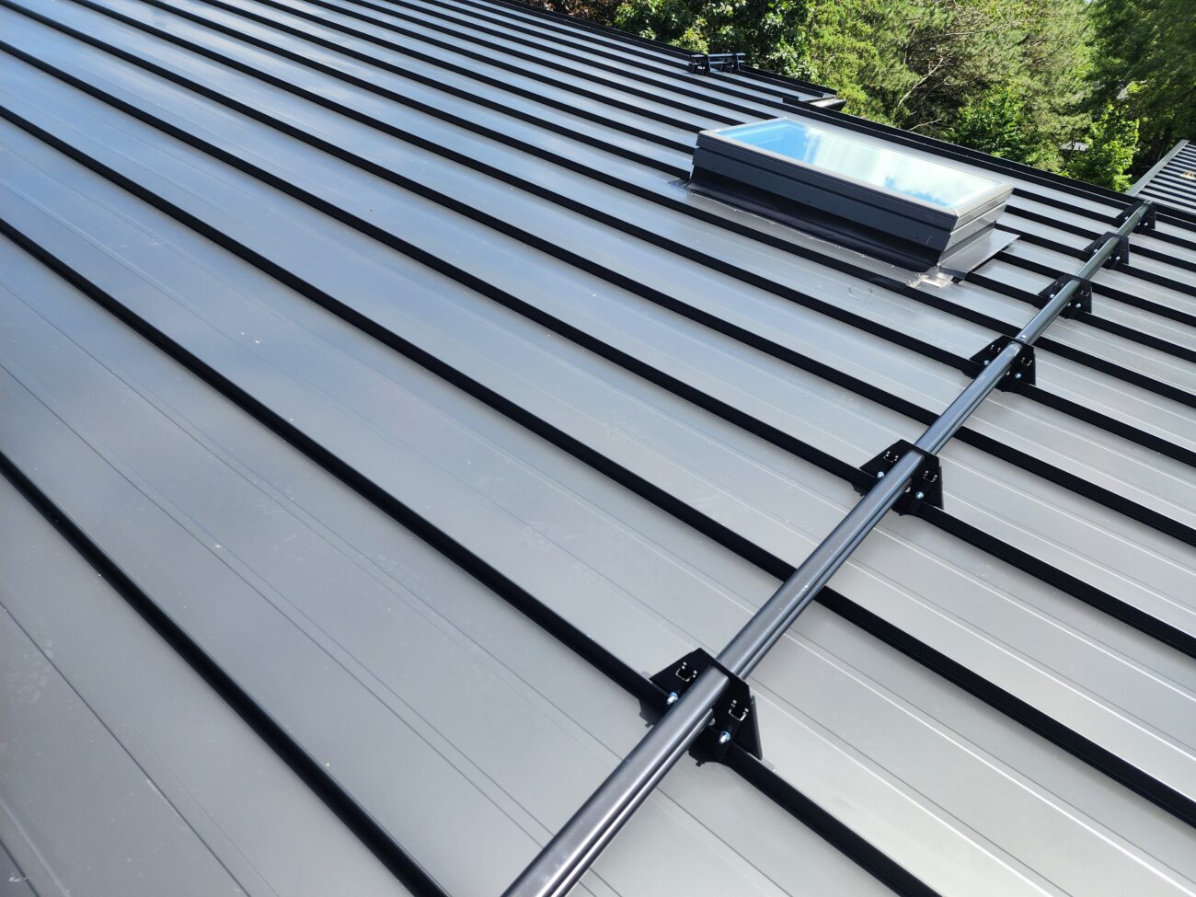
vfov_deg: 58.9
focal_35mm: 23
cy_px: 448
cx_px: 598
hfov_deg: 73.9
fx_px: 795
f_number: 1.8
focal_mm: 6.4
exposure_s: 1/363
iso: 12
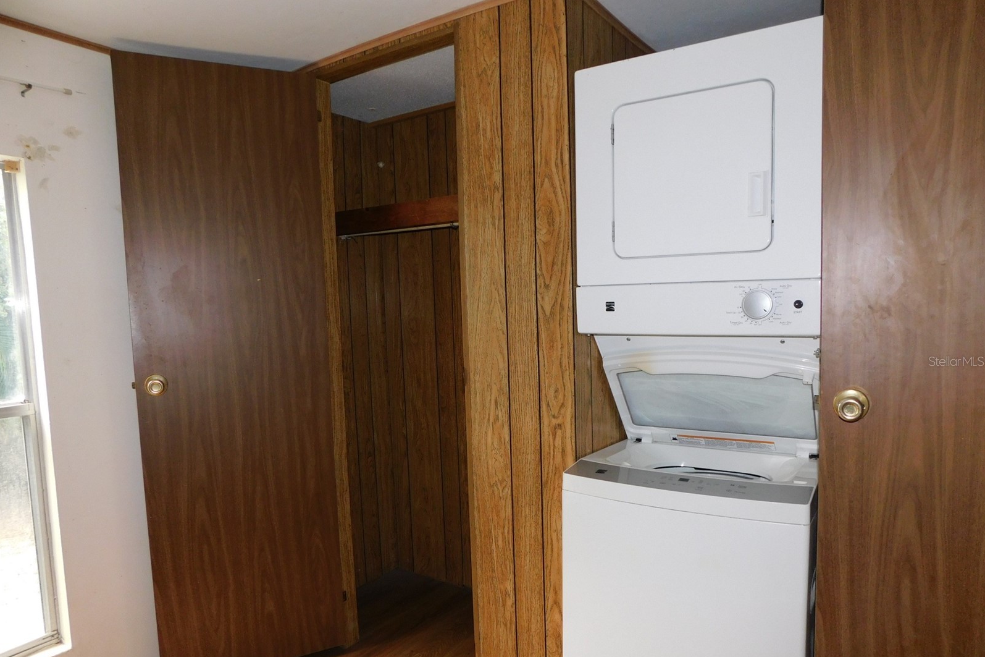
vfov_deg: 53.0
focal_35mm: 24
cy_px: 361
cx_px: 493
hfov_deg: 73.7
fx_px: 657
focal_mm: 4
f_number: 3
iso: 200
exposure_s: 1/30
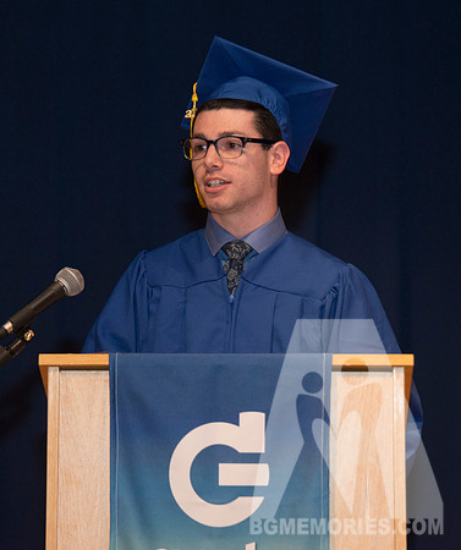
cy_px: 258
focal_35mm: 198
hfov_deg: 8.0
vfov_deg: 9.6
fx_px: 3284
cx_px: 179
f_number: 5.6
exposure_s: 1/80
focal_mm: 135
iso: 2000
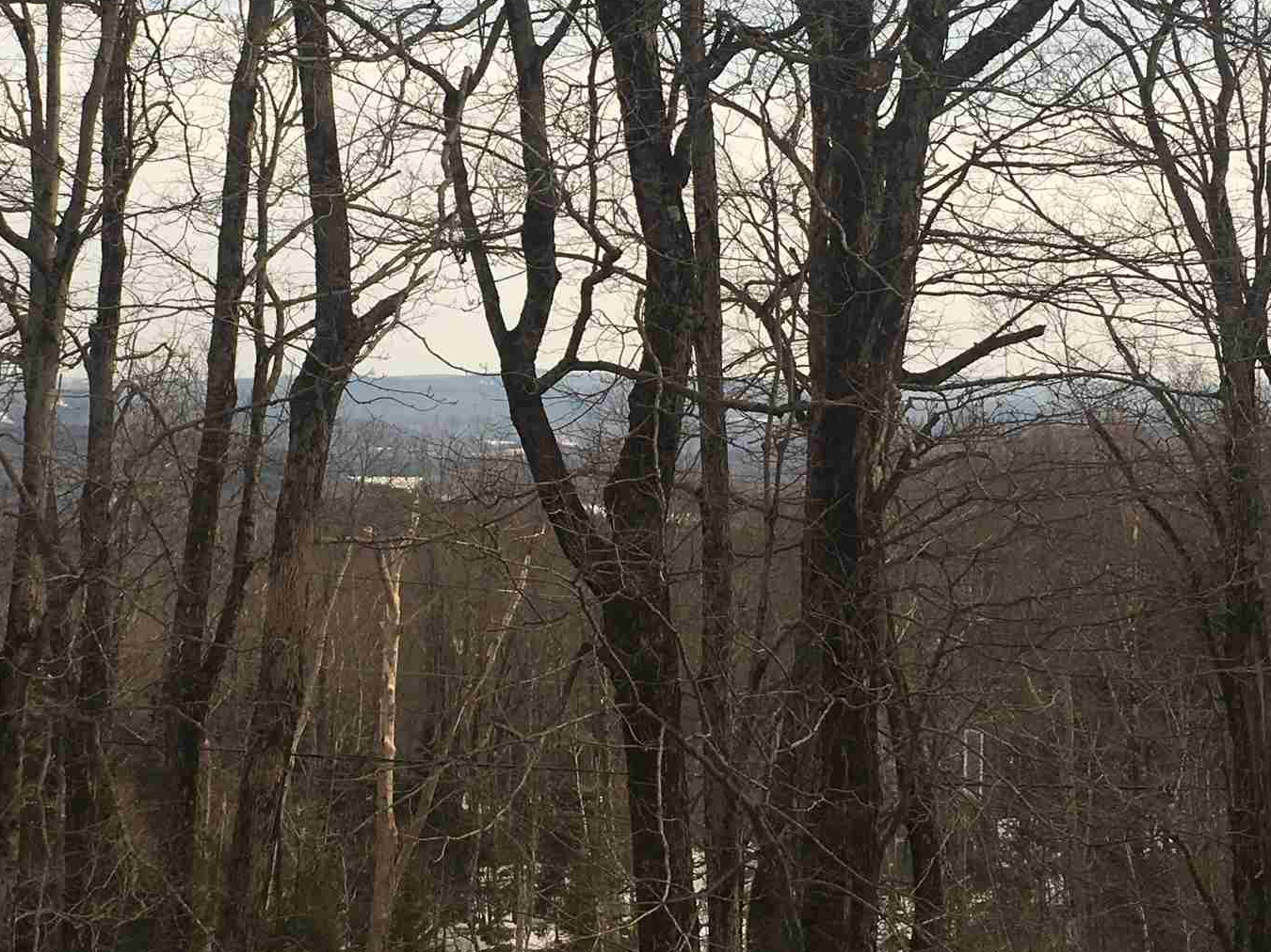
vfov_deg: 22.1
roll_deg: -1.4
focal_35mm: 66
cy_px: 257
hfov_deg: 29.2
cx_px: 419
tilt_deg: +2.4
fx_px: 2423
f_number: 2.2
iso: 25
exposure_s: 1/1326
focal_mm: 4.15
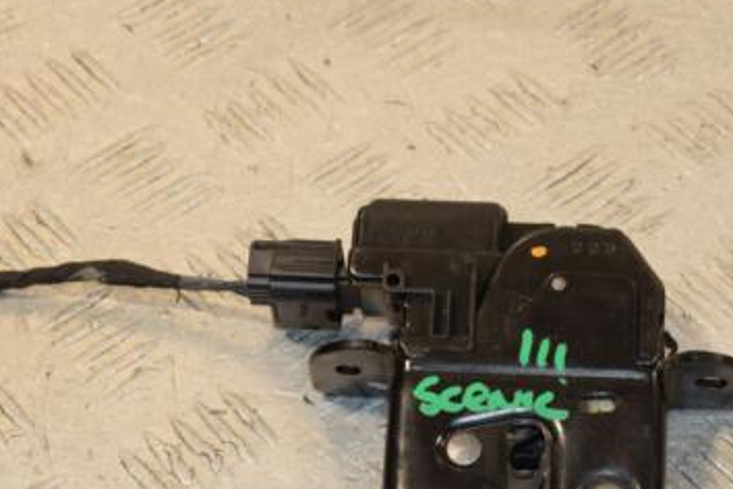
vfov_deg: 10.8
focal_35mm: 127
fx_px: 2586
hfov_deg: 16.1
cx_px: 458
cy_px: 356
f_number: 9
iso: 800
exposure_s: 1/200
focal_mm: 50
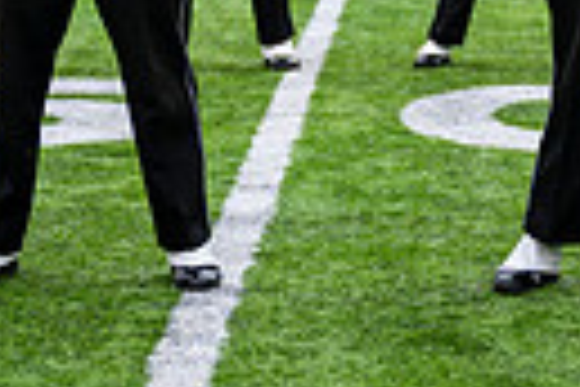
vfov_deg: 7.2
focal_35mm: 185
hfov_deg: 11.1
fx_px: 2980
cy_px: -344
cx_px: 414
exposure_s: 1/500
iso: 100
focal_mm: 41
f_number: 2.8
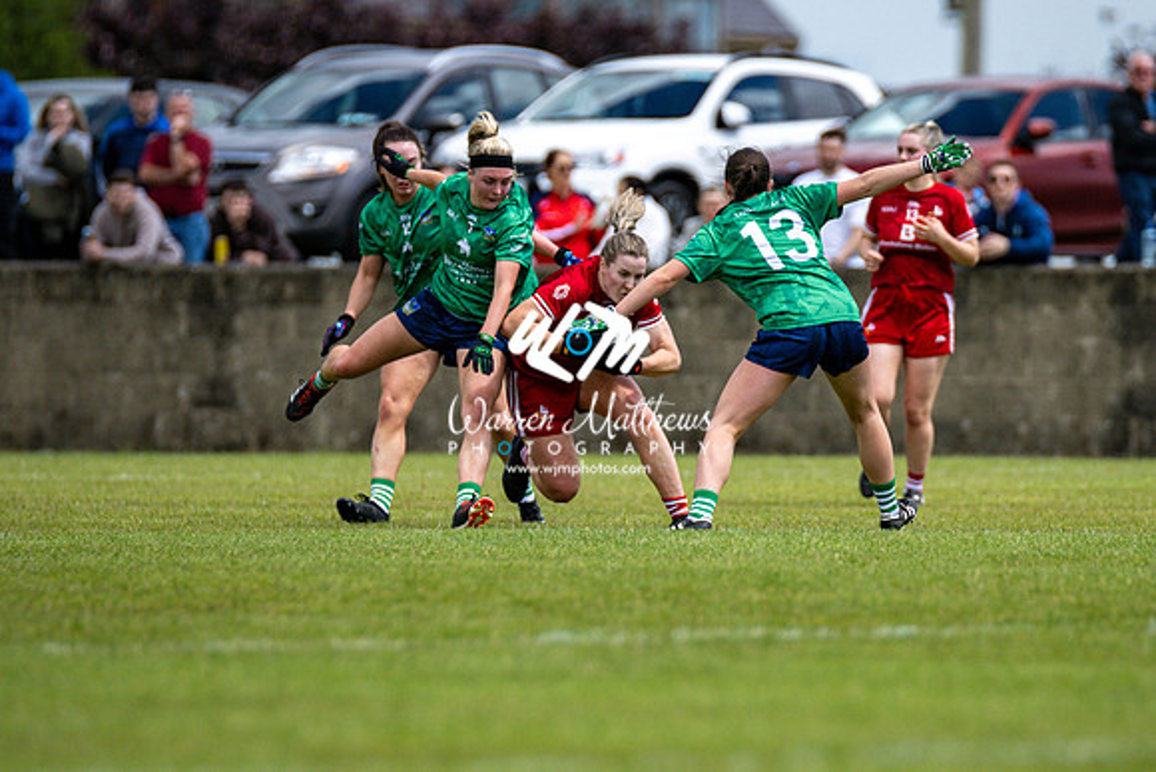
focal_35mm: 515
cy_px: 478
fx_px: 16553
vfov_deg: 2.7
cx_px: 643
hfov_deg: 4.0
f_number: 2.8
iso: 250
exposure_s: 1/6400
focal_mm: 300
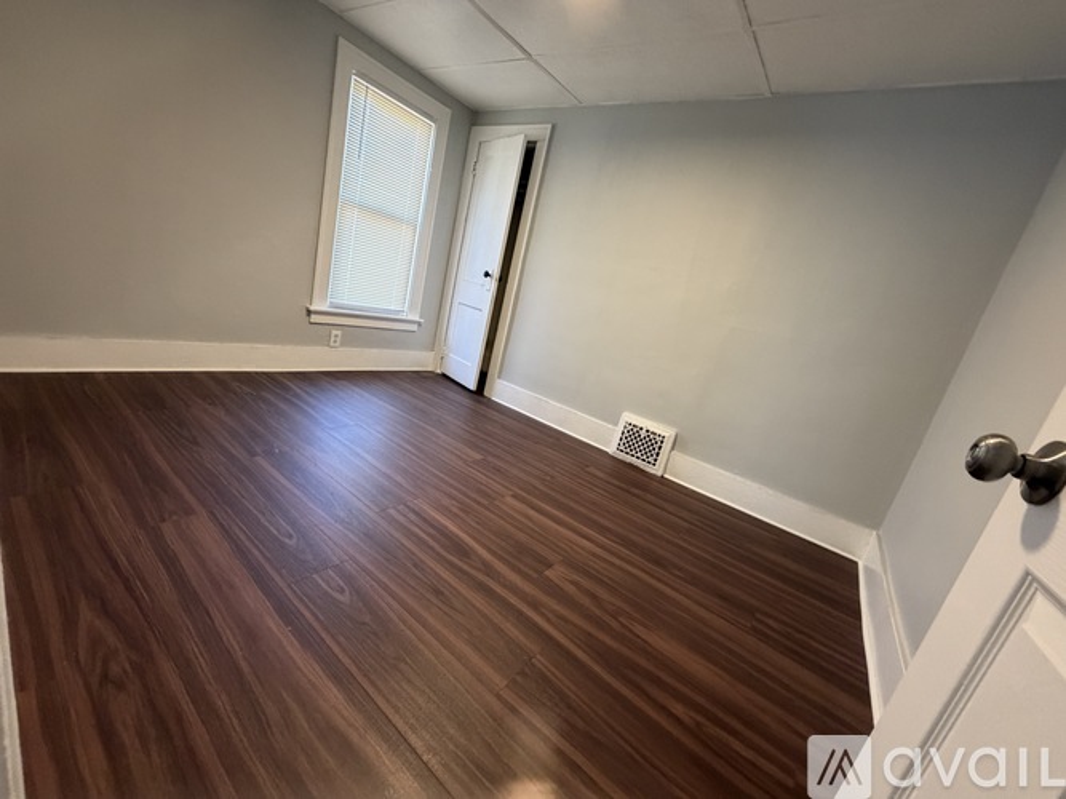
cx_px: 533
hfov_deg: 102.1
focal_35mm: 14
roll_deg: -13.6
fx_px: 431
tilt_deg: -13.0
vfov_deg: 85.7
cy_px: 400
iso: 400
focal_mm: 2.22
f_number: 2.2
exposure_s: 1/60
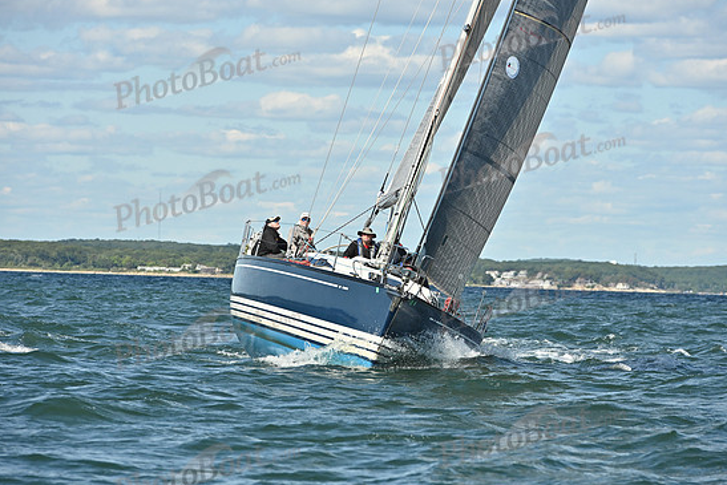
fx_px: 4282
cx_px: 371
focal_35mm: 212
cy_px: 248
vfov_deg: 6.5
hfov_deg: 9.7
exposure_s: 1/1600
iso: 320
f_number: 8
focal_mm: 200
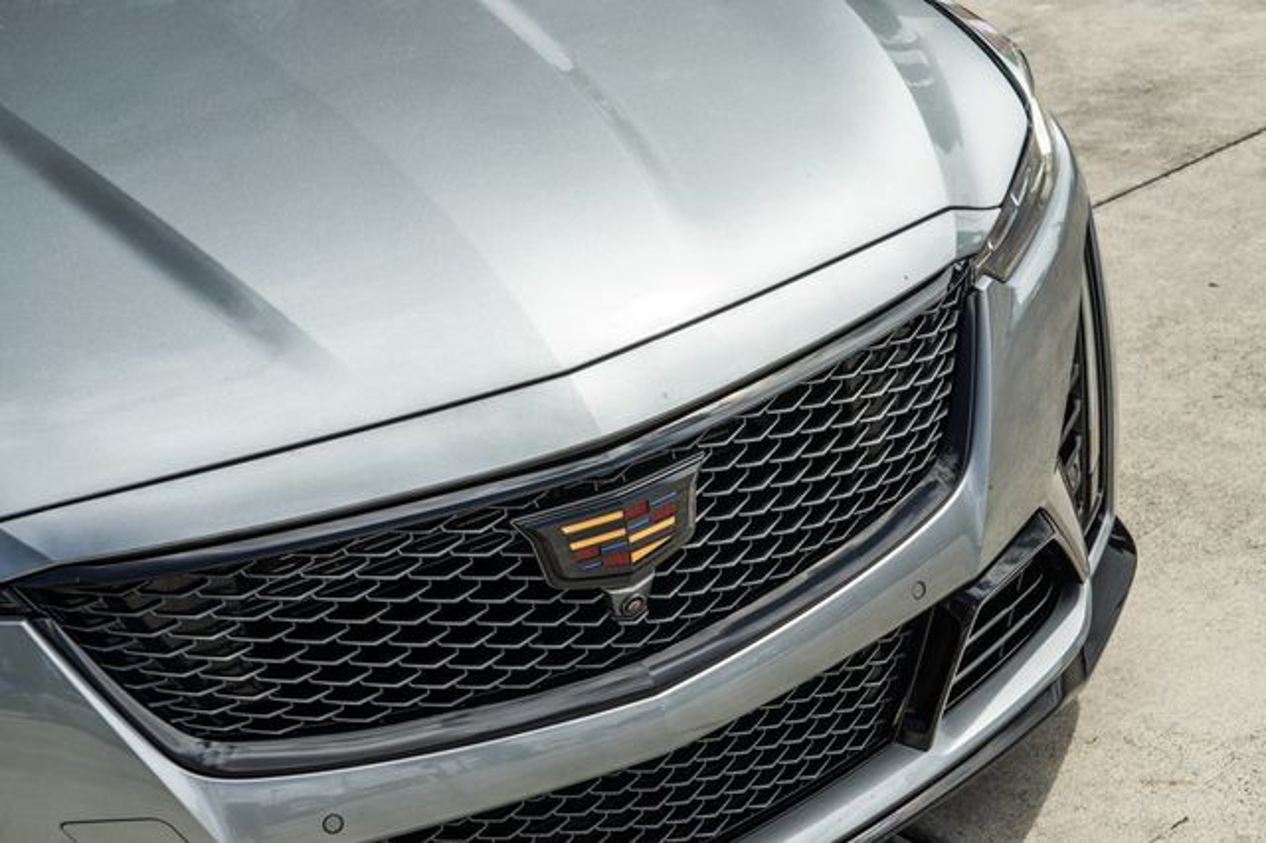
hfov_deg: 25.7
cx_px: 692
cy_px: 445
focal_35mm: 79
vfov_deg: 17.3
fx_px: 2771
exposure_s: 1/125
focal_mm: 65
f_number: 8
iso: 160
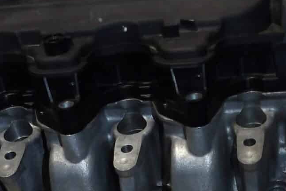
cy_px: 307
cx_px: 177
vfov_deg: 12.9
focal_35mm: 99
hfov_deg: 20.6
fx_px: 786
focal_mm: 4.3
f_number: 3.2
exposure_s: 1/60
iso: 200
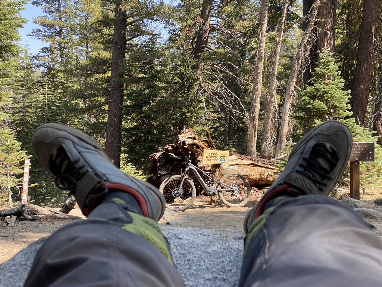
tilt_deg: -0.8
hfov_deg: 36.8
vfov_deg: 28.0
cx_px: 191
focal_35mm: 52
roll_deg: -2.1
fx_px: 574
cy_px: 144
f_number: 2
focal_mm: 6
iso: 20
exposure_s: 1/246
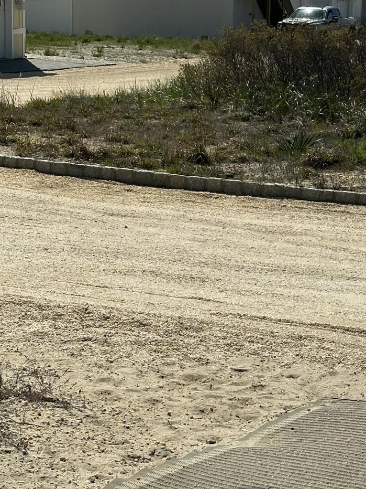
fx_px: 1452
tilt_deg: -8.5
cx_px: 313
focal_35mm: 103
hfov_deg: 14.3
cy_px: 193
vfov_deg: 19.1
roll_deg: -2.2
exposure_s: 1/8197
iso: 64
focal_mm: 6.86
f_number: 1.78
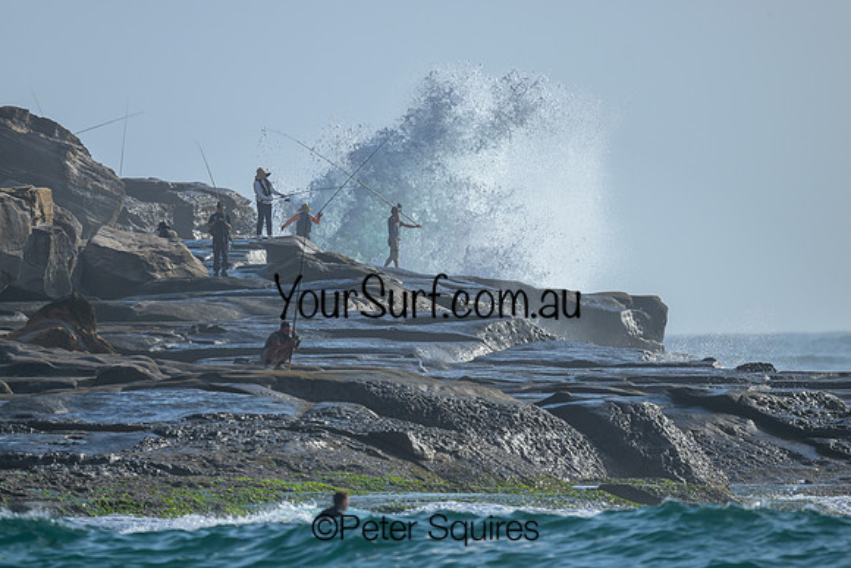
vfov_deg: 1.7
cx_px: 426
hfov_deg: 2.6
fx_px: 18915
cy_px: 284
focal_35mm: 800
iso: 200
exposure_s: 1/2000
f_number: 6.3
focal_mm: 800
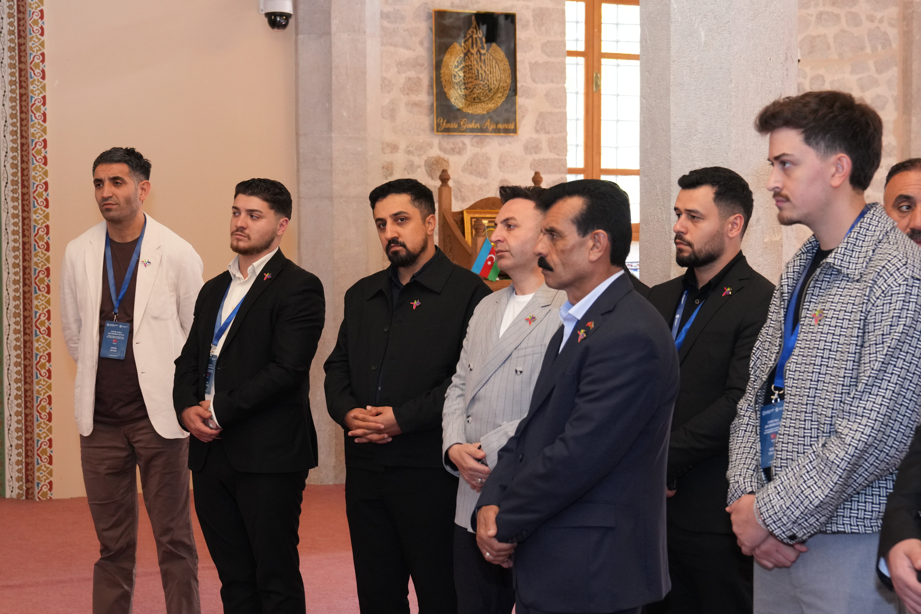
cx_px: 460
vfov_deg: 22.3
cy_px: 307
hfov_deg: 32.9
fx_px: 1560
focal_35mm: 61
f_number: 4
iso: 2500
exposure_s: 1/160
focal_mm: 41
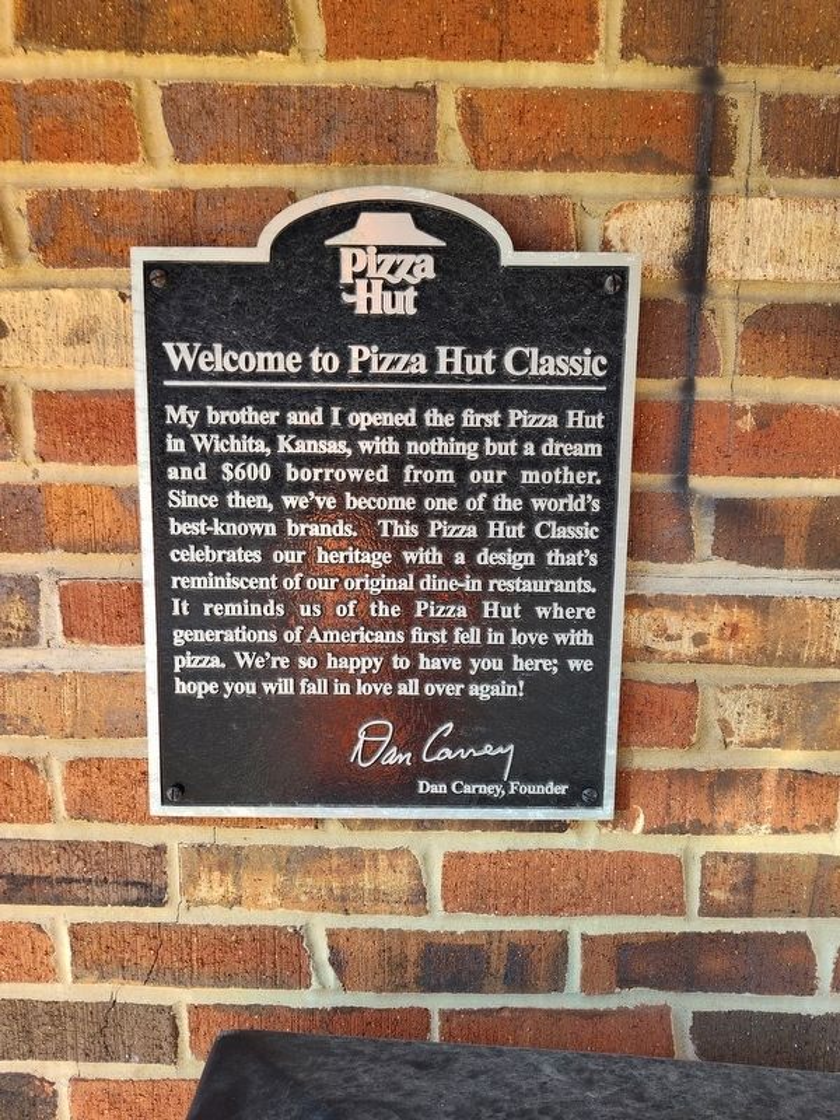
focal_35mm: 23
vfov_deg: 73.9
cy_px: 560
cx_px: 420
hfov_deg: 58.9
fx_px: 744
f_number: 1.8
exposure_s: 1/200
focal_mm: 5.56
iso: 103
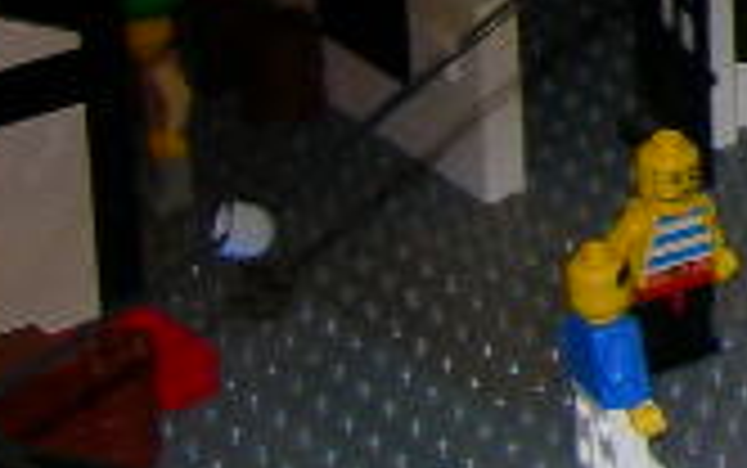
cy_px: -238
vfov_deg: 5.2
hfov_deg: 7.8
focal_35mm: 249
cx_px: 1804
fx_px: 5073
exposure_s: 1/60.1
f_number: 2.8
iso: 69
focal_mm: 7.8
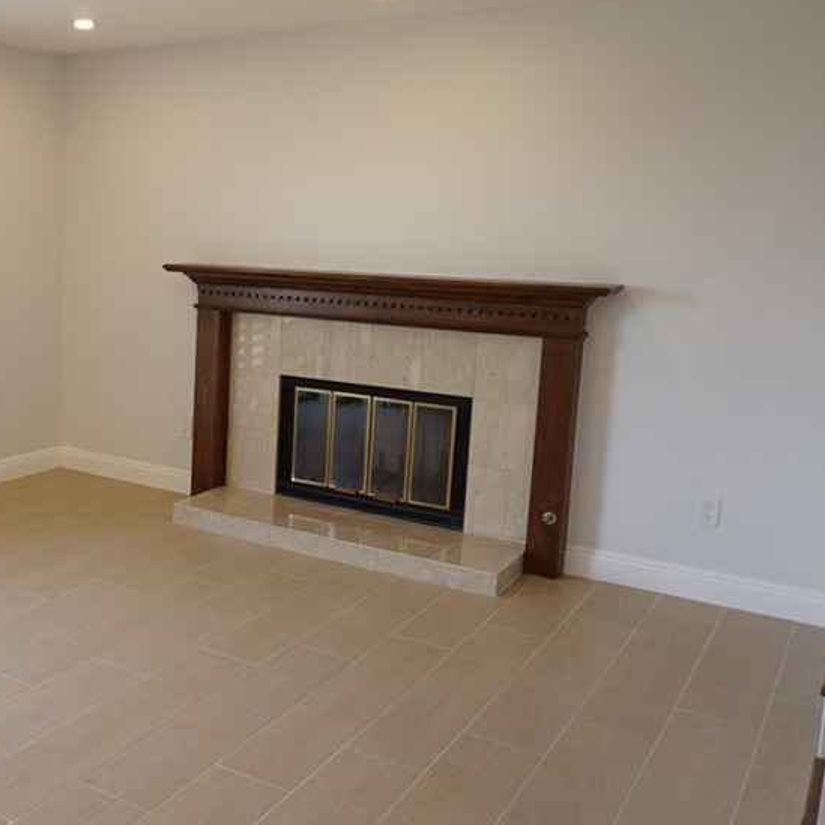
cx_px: 102
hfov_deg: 40.9
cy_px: 374
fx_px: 1025
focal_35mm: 38
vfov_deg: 43.8
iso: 160
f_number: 3.5
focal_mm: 16
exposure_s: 1/60
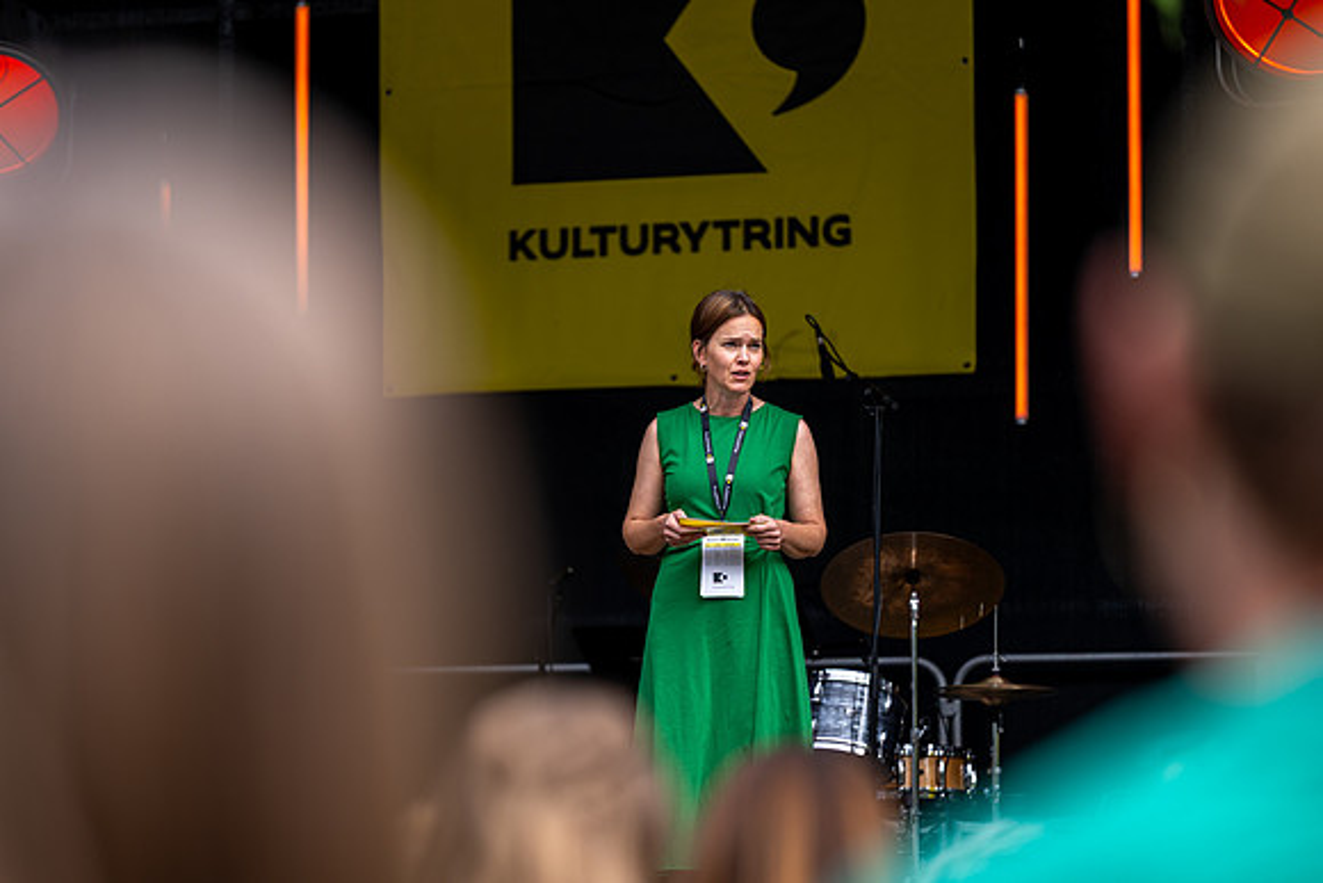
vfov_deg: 7.6
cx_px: 662
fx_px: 6655
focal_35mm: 181
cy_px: 442
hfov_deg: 11.4
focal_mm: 175
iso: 100
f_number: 2.8
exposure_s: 1/500
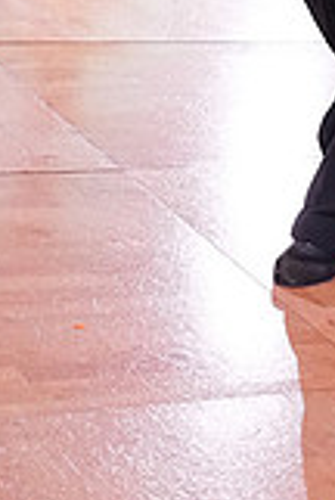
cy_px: -267
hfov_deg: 10.0
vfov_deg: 14.3
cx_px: 535
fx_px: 1848
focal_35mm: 133
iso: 3200
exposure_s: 1/400
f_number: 4.5
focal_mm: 25
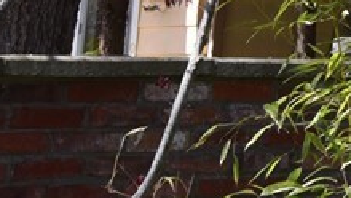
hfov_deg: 7.6
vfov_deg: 4.8
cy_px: -389
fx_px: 2253
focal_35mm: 242
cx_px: 1106
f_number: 9
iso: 200
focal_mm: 30
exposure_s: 1/160
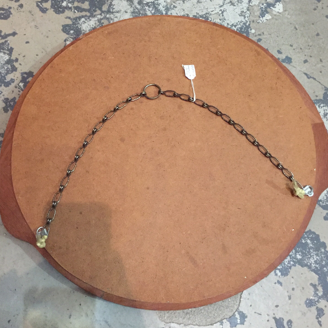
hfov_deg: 47.2
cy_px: 153
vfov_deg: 47.2
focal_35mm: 35
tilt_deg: -70.9
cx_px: 164
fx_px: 375
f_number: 2.2
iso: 320
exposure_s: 1/17
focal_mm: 4.15
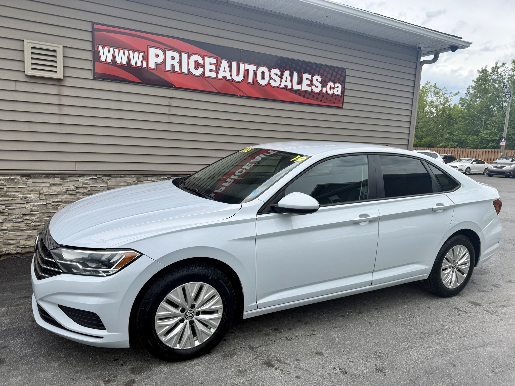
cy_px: 193
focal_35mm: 24
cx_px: 258
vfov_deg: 56.8
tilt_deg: -6.0
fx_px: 357
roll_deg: -1.9
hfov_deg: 71.6
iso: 80
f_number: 1.78
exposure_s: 1/2169
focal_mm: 6.76
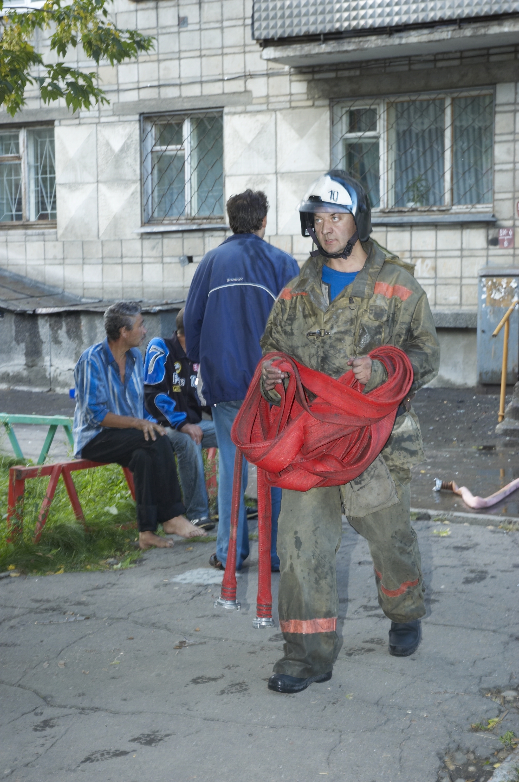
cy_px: 391
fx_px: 1627
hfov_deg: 18.1
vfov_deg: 27.0
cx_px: 260
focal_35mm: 75
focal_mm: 50
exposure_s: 1/80
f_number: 4.5
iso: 200
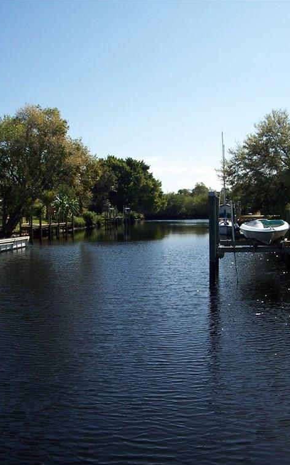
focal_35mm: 56
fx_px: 709
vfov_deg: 36.3
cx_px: 128
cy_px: 235
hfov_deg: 23.1
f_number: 4
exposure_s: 1/1000
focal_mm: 8
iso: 100
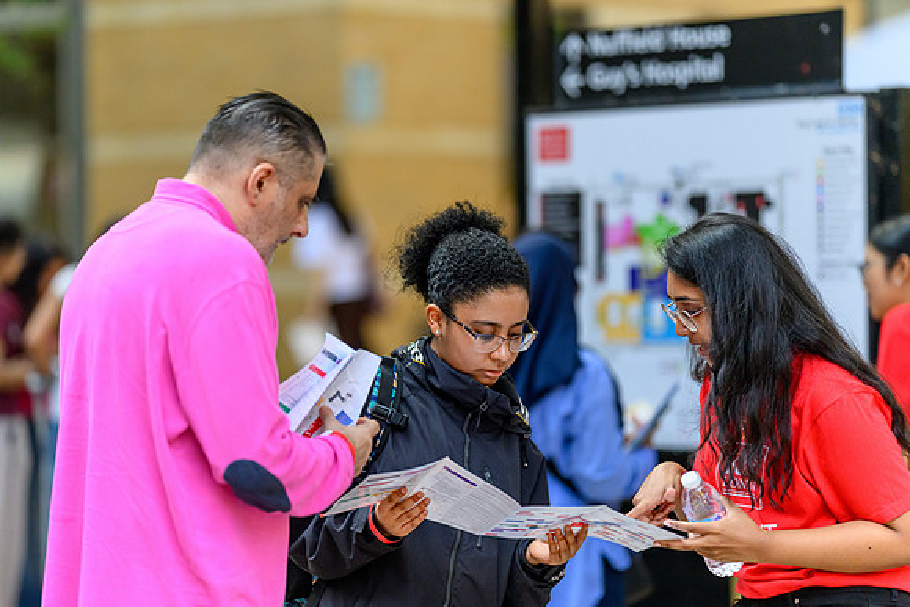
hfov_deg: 14.7
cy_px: 304
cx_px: 455
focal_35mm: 140
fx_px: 3536
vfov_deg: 9.8
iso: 2200
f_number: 1.8
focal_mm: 135
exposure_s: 1/6400
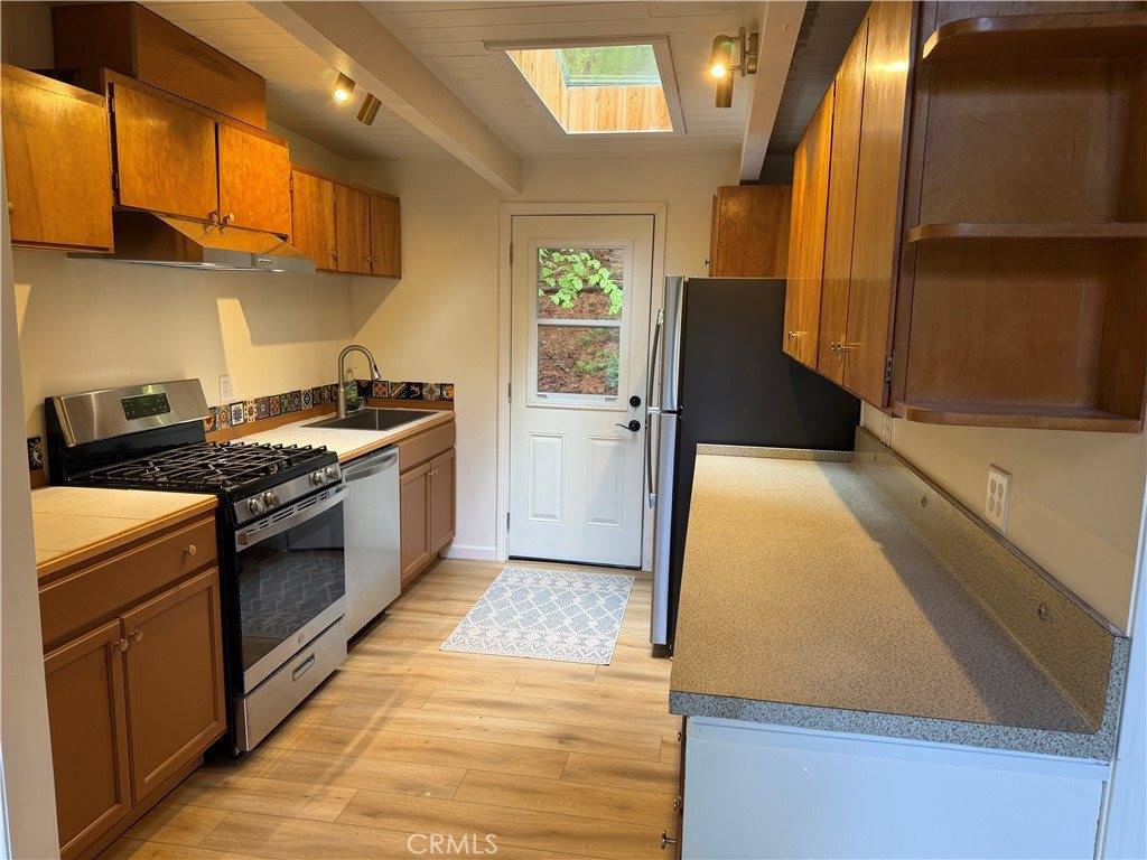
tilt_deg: -9.0
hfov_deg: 71.6
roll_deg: -0.9
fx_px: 795
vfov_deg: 56.8
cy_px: 430
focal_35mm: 24
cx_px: 574
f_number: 1.78
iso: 125
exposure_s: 1/60
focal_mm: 6.76
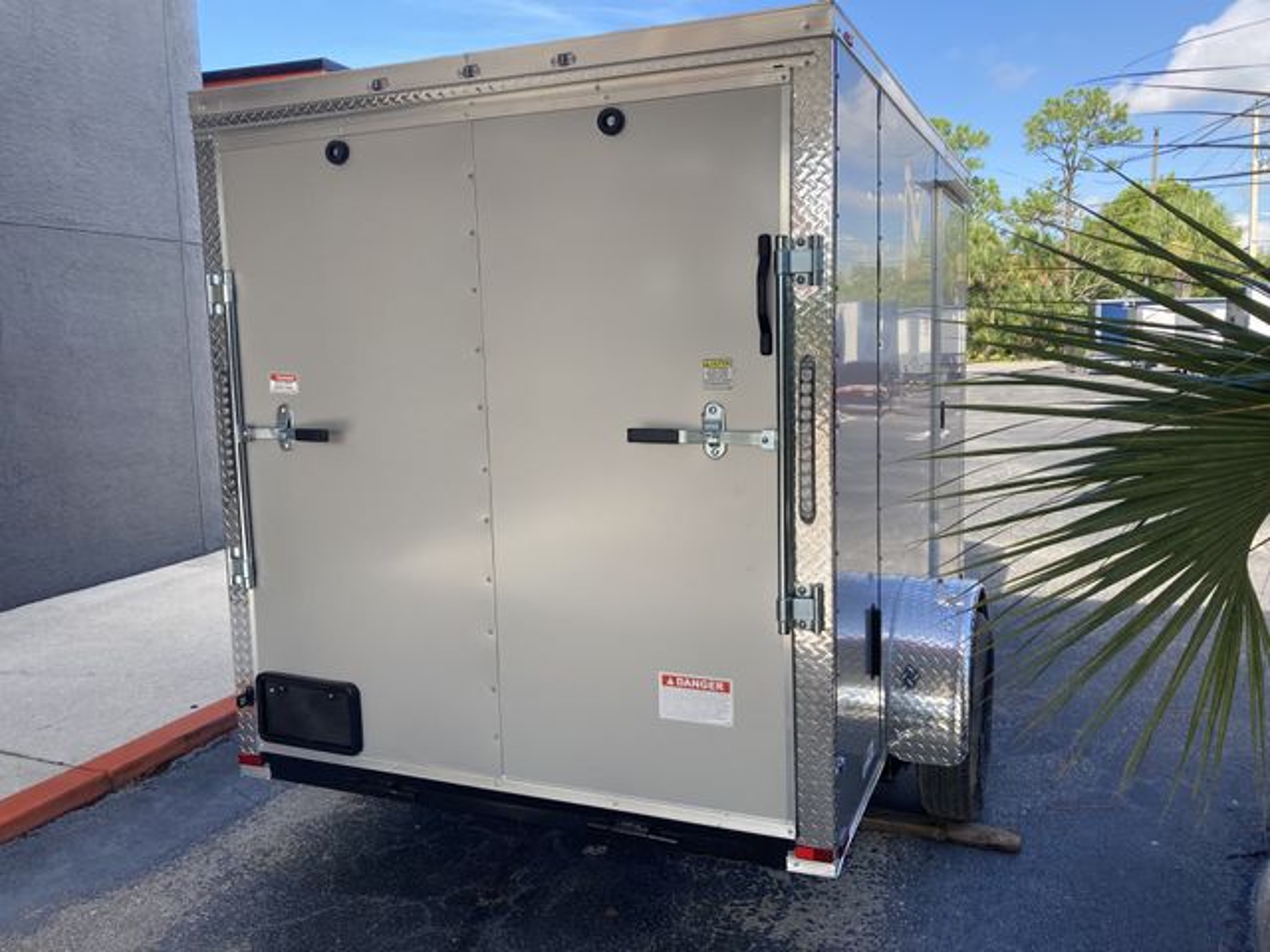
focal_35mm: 28
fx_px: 1027
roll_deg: +0.9
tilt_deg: -4.3
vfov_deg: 49.7
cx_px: 635
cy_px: 476
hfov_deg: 63.4
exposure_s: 1/428
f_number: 1.8
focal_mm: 3.99
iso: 20
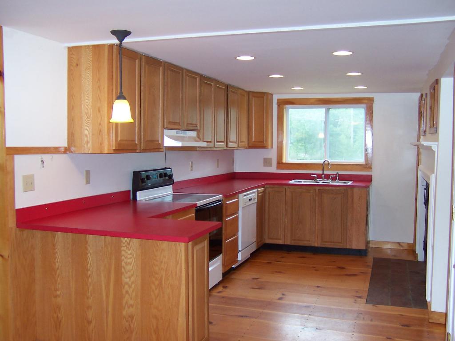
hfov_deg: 51.4
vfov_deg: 39.7
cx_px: 228
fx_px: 473
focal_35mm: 36
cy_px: 170
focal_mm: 5.6
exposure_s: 1/60
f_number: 2.8
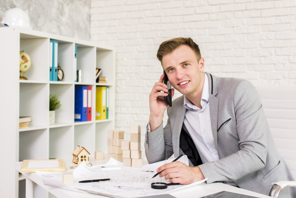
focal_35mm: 50
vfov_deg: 27.0
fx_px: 411
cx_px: 148
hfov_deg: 39.6
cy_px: 99
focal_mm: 50
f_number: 5
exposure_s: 1/160
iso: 320
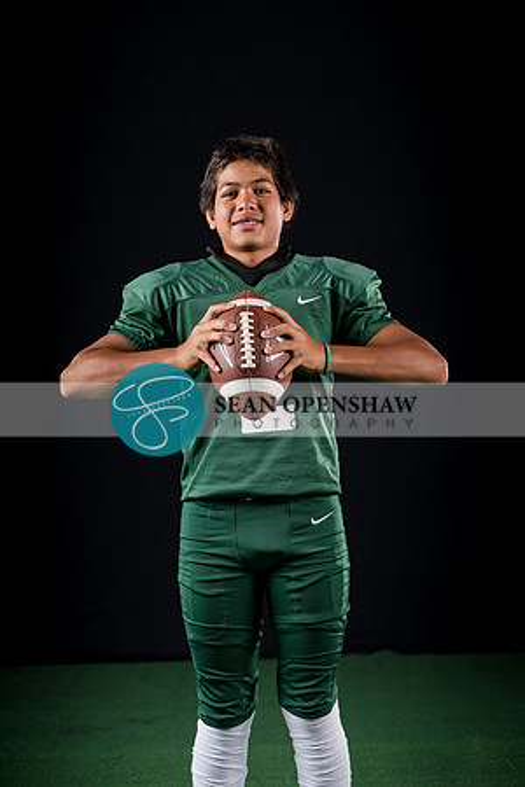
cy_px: 394
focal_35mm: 80
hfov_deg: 17.1
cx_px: 262
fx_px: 1750
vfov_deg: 25.4
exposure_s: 1/160
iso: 200
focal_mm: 80
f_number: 4
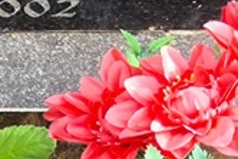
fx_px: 1654
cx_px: -257
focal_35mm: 250
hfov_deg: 7.8
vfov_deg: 5.4
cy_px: -136
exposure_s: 1/249
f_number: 1.7
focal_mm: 4.71
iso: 50
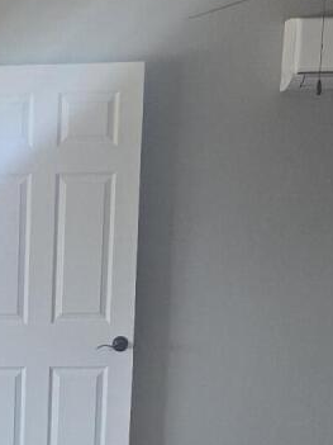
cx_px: -219
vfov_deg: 14.0
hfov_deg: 10.8
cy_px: 681
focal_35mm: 131
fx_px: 1681
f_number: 1.7
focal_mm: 6.3
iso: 100
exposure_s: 1/120
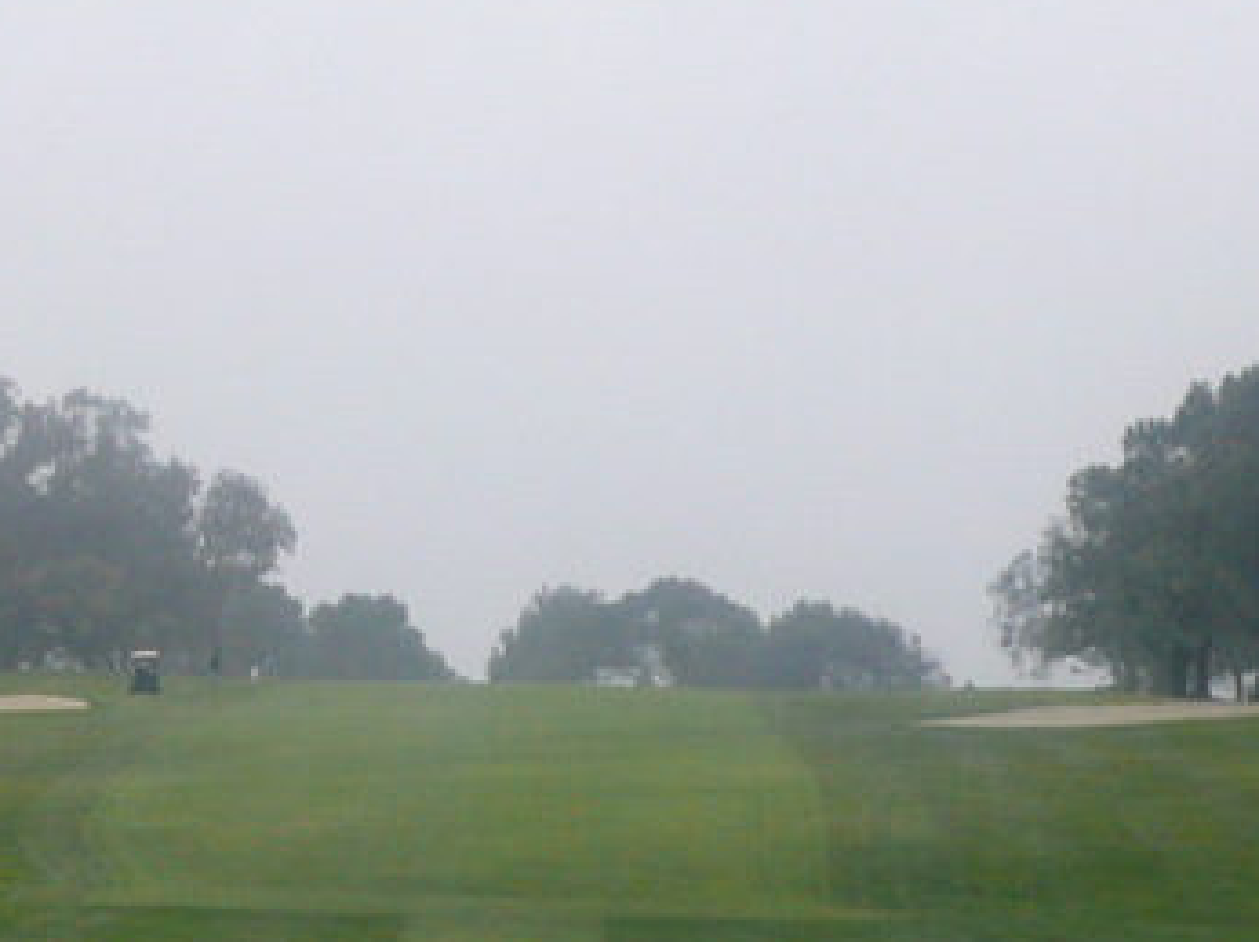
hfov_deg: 12.3
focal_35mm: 161
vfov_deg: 9.2
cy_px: 676
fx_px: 5852
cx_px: 542
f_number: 11
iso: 100
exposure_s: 1/200
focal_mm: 9.6
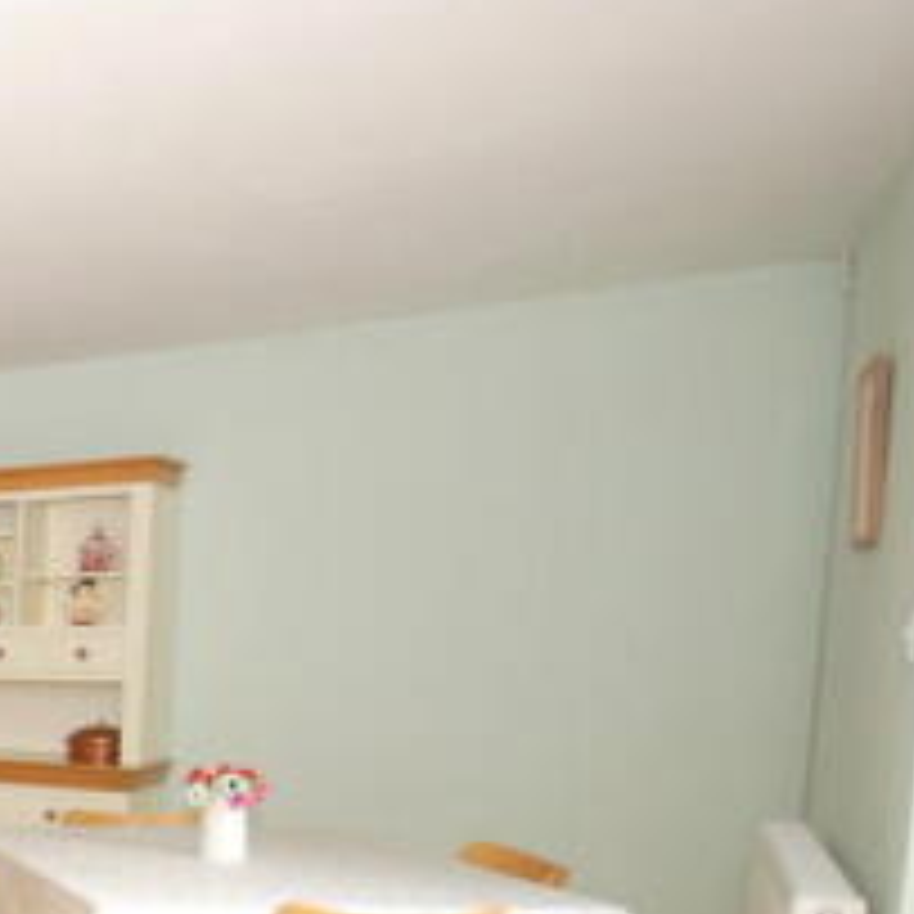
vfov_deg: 39.2
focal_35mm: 41
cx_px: -462
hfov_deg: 27.7
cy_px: 745
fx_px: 1225
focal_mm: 10
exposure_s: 1/60
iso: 200
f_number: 4
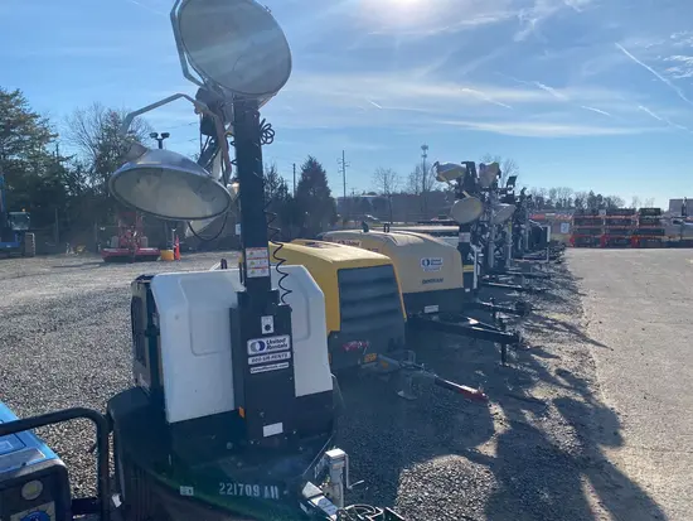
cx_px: 346
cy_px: 260
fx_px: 521
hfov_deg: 67.3
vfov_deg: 53.1
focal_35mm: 26
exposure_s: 1/5236
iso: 32
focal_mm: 4.25
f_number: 1.8
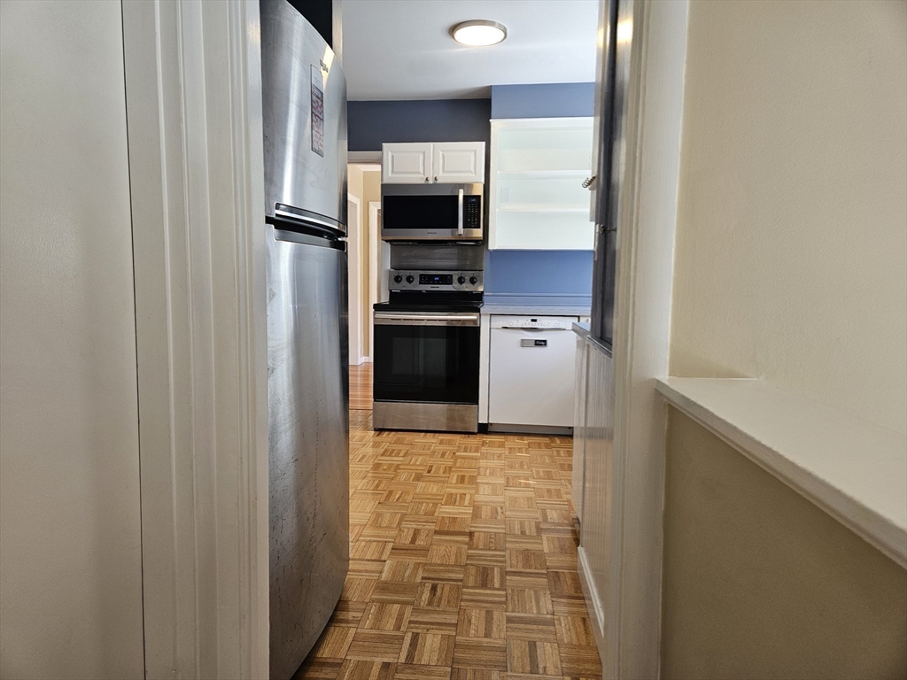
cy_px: 340
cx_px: 454
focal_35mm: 23
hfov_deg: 73.9
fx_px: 603
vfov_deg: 58.9
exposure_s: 1/180
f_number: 1.8
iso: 125
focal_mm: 5.4
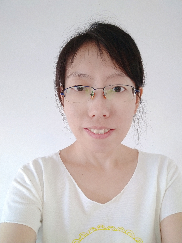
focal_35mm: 29
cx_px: 91
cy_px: 122
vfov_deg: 61.7
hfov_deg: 48.2
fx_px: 203
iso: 187
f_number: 2
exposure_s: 1/33.3
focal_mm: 3.87
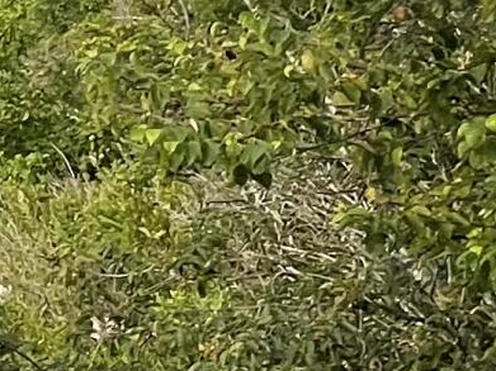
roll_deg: -0.1
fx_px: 5715
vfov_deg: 3.7
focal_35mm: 399
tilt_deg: -5.2
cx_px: -1286
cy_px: 482
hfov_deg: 4.6
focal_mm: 6
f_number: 2
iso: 25
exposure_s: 1/1043
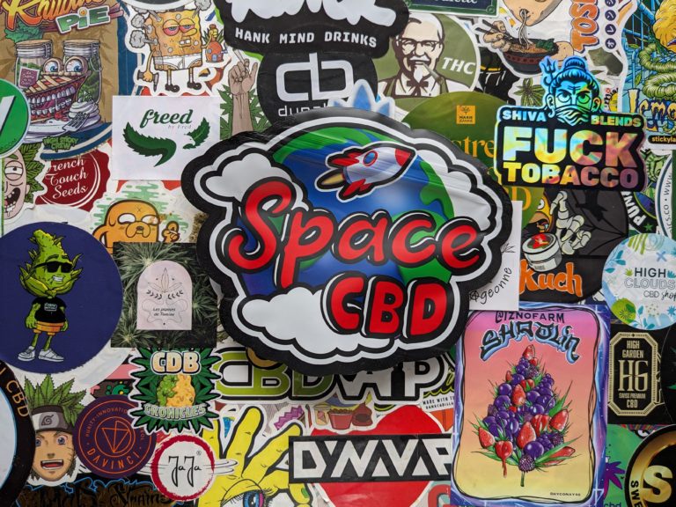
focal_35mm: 27
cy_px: 254
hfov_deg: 65.3
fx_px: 527
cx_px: 338
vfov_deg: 51.4
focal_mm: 4.38
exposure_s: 1/221
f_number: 1.73
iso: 55
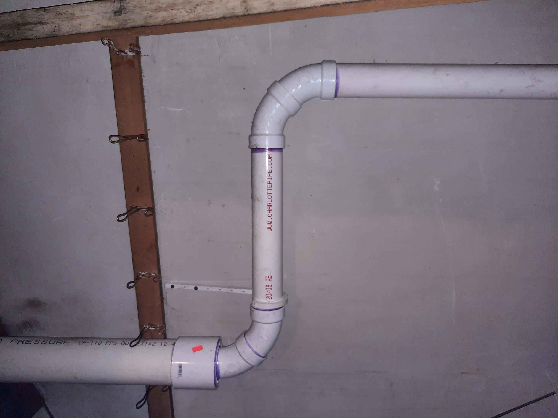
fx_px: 403
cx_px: 279
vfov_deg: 54.9
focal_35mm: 25
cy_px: 209
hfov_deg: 69.4
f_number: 2
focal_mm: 4.6
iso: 160
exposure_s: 1/60
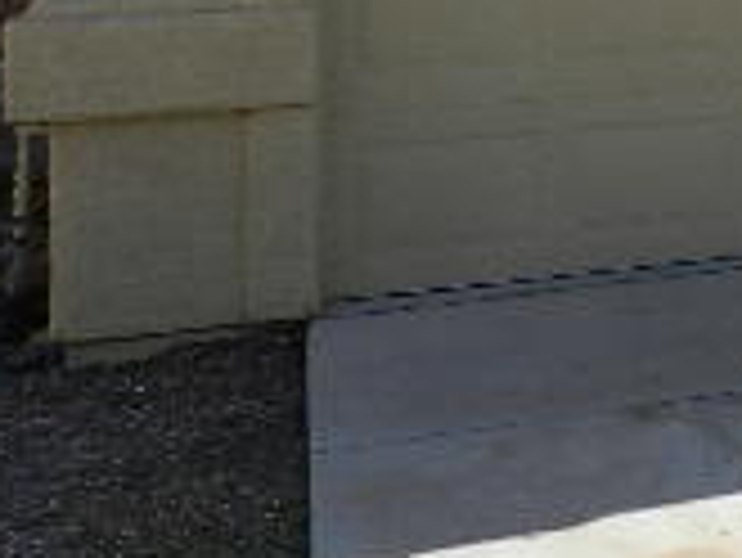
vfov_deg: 15.6
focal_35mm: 89
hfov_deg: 18.4
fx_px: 1909
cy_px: -220
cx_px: 1237
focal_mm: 4
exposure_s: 1/800
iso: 160
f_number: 4.5
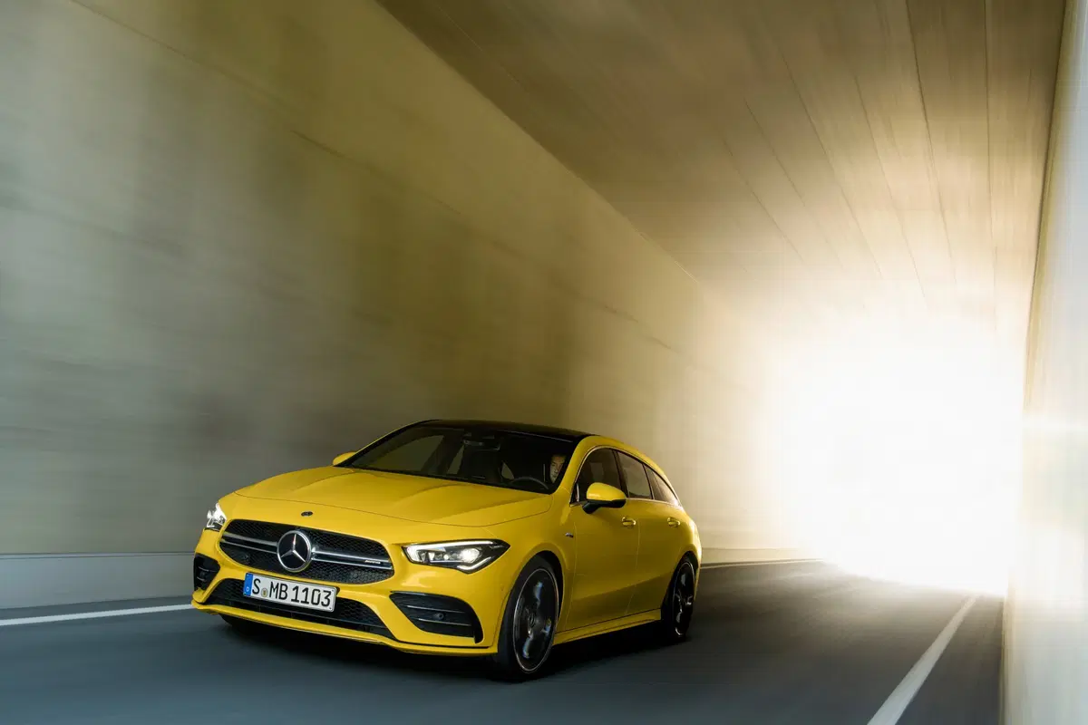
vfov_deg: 35.1
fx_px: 1148
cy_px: 362
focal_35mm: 38
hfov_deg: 50.7
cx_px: 544
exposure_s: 1/3
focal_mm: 38
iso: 100
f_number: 16
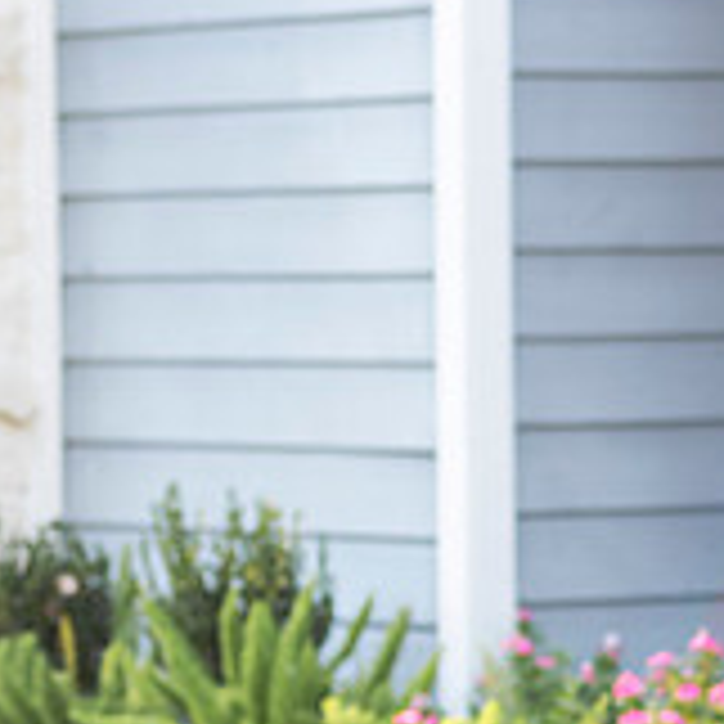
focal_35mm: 269
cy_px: 516
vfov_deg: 6.5
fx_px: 6365
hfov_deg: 6.4
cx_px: -401
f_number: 2.8
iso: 500
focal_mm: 85
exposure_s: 1/400
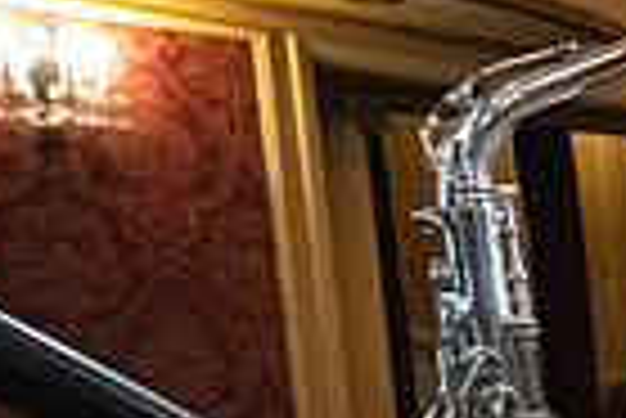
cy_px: 393
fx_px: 1201
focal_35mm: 69
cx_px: 1099
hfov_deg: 21.0
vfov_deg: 19.3
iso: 40637
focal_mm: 16.5
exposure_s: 1/400
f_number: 4
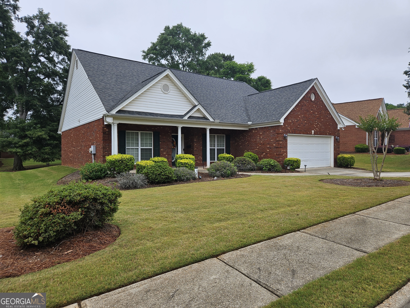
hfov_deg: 73.9
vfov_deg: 58.9
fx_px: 272
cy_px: 154
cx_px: 205
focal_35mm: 23
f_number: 1.8
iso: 25
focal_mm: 5.4
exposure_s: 1/554
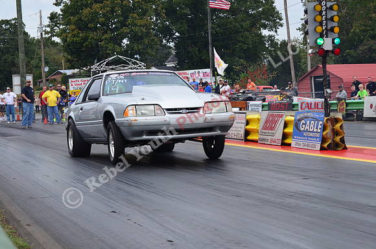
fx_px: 1063
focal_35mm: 102
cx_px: 188
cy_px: 124
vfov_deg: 13.4
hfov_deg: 20.1
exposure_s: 1/1250
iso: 1000
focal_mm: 68
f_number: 9
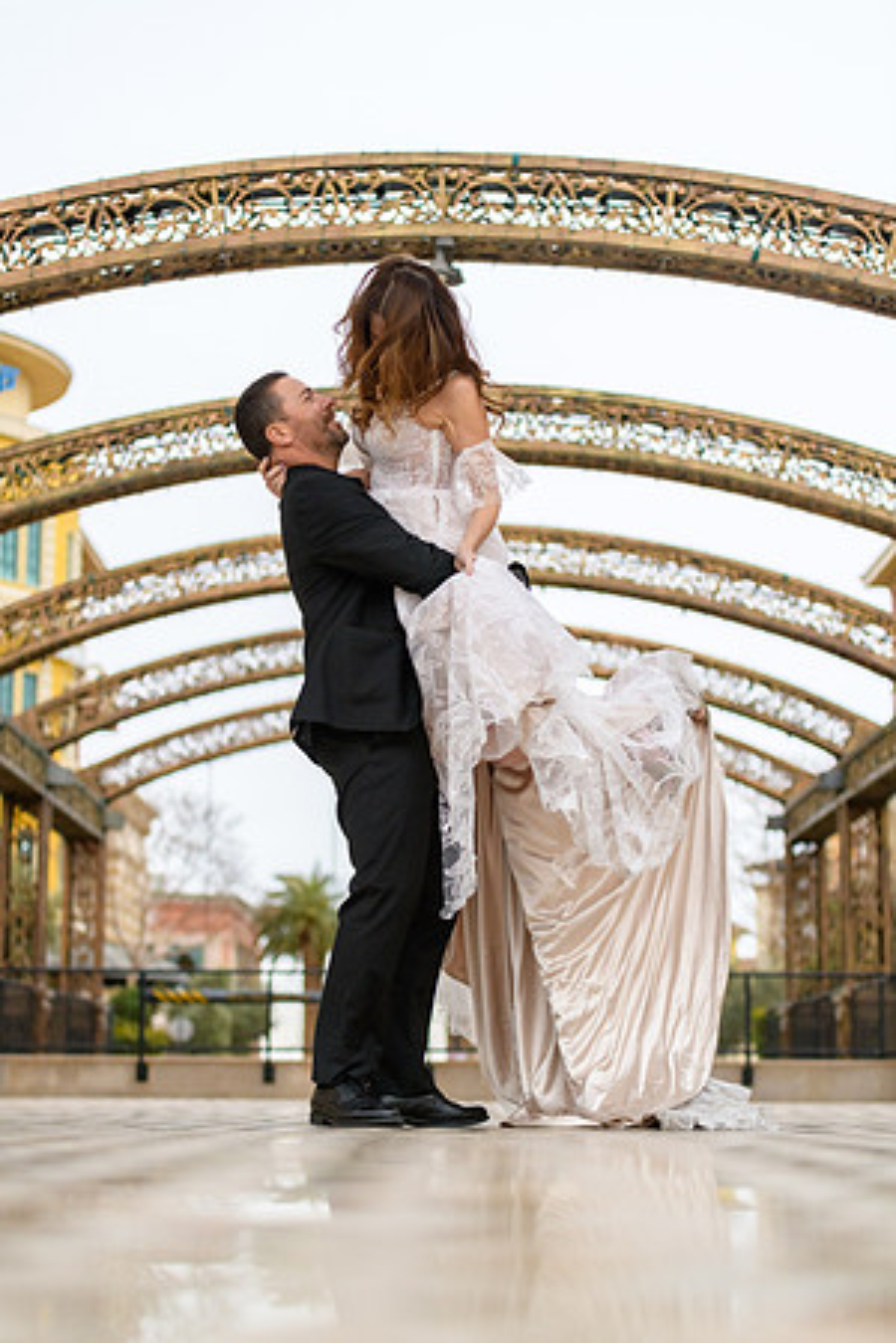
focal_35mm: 70
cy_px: 672
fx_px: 2613
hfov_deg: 19.5
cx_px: 448
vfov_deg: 28.8
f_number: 2.8
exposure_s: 1/3200
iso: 400
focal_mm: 70
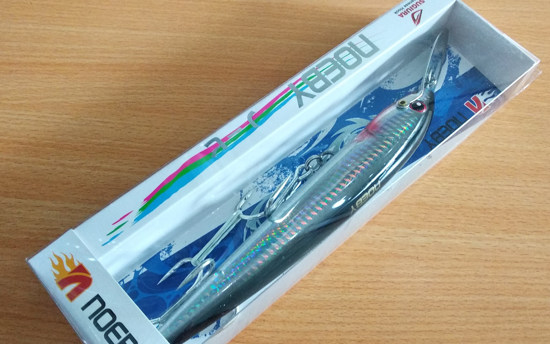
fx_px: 480
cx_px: 278
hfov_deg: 59.7
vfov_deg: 39.3
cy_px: 198
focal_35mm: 32
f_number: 2.2
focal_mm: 3.81
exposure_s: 1/33
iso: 800
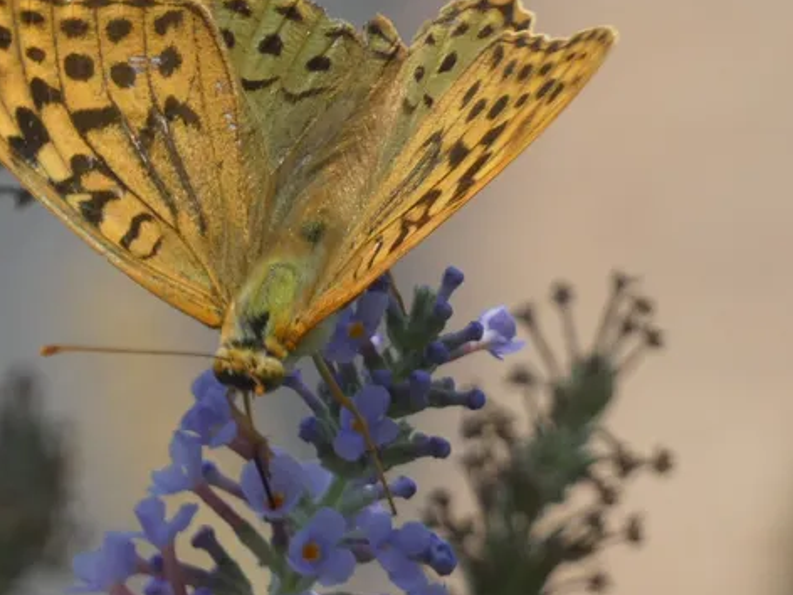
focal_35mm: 699
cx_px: 302
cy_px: 262
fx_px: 16013
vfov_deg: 2.1
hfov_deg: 2.8
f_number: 5.6
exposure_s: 1/100
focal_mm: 92.3
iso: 100
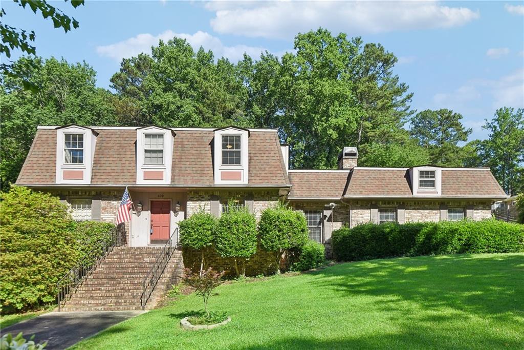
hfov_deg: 86.9
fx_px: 277
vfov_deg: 64.6
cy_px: 175
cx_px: 262
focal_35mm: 19
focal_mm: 19
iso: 400
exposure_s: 1/400
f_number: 8
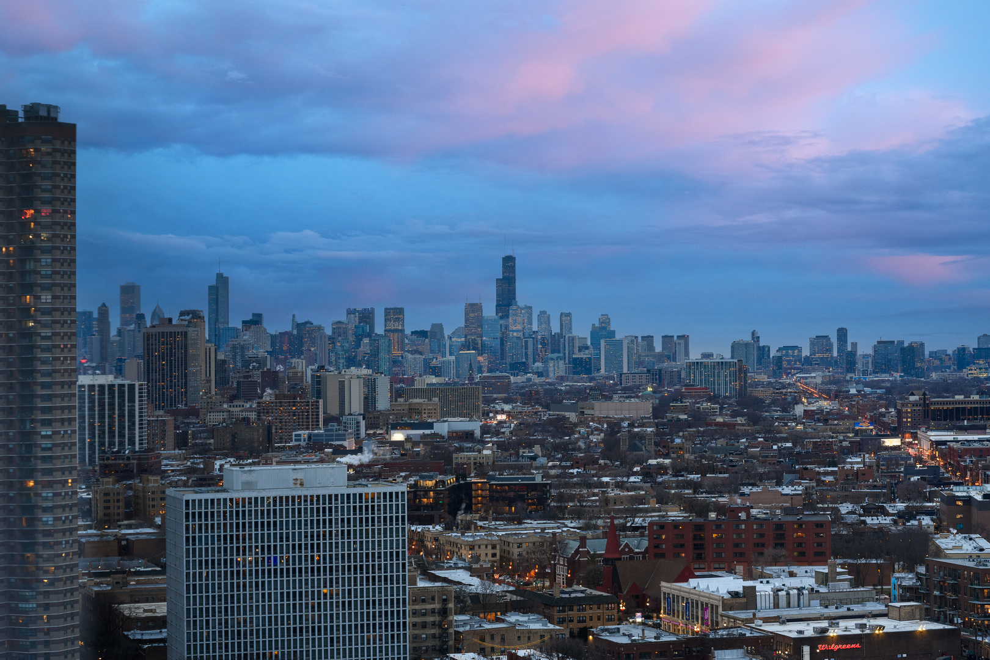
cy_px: 330
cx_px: 495
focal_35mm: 85
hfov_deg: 23.9
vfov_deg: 16.1
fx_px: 2337
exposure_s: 1/40
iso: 400
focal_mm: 85
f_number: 4
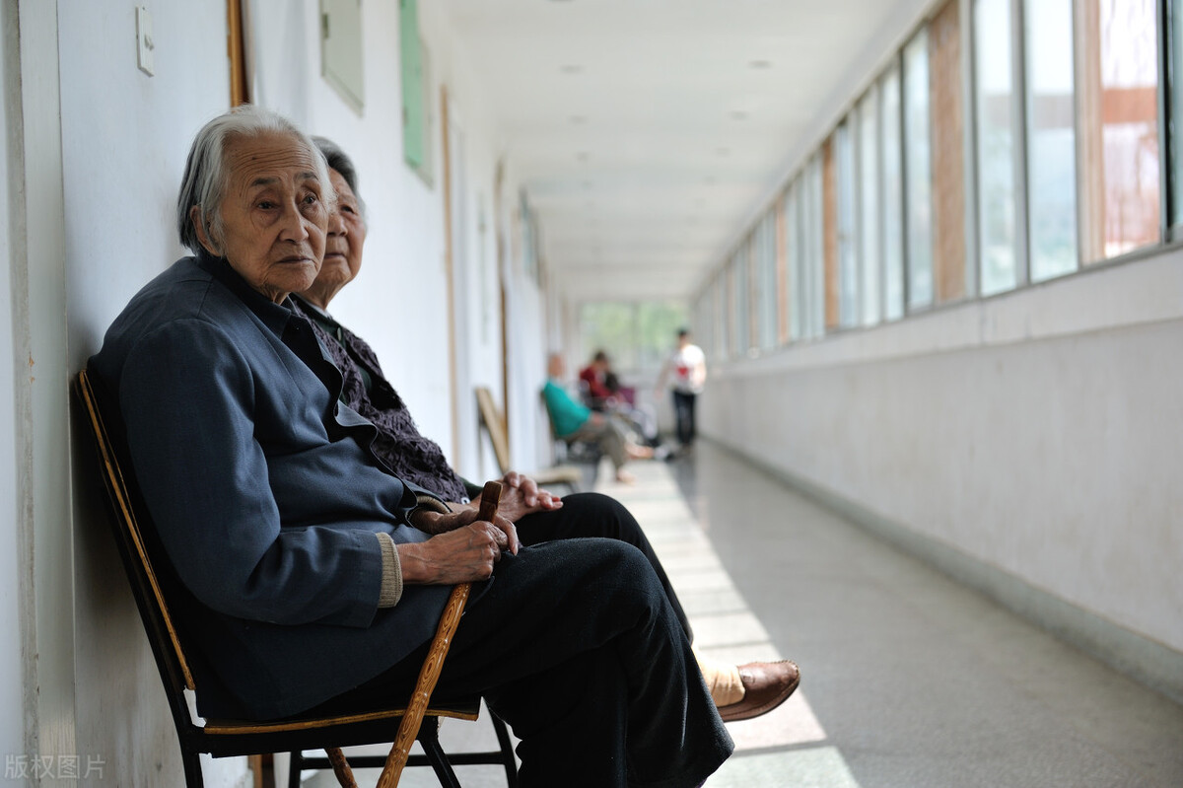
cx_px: 592
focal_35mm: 70
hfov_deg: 28.9
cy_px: 394
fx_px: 2299
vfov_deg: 19.4
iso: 200
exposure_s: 1/500
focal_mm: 70
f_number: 4
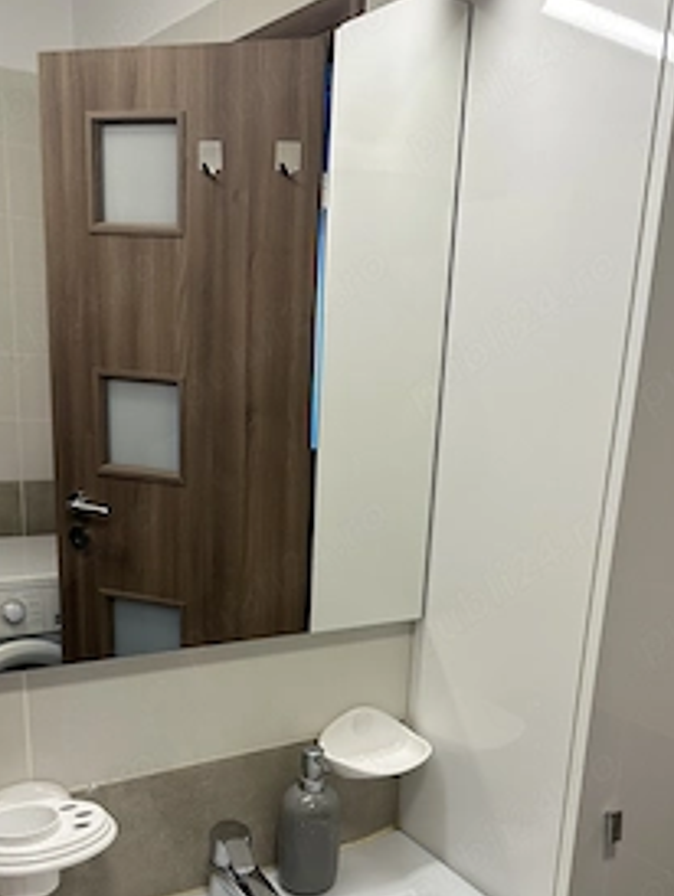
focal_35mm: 35
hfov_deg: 40.6
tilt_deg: -16.1
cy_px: 634
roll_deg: -4.2
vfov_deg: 51.1
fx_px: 907
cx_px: 396
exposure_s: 1/100
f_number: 1.78
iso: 125
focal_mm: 6.86
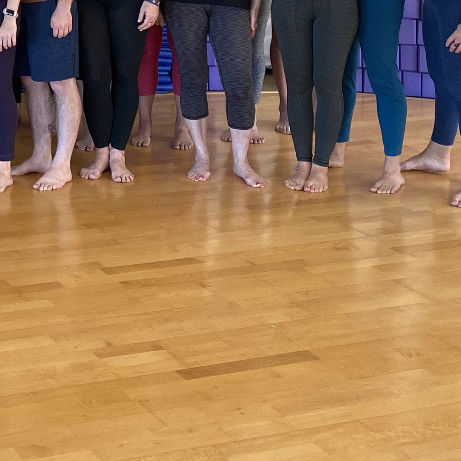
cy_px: -107
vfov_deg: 21.0
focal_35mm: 76
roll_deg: +0.1
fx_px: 1145
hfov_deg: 20.9
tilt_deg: -1.4
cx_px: -127
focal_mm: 4.25
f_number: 1.8
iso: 125
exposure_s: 1/121
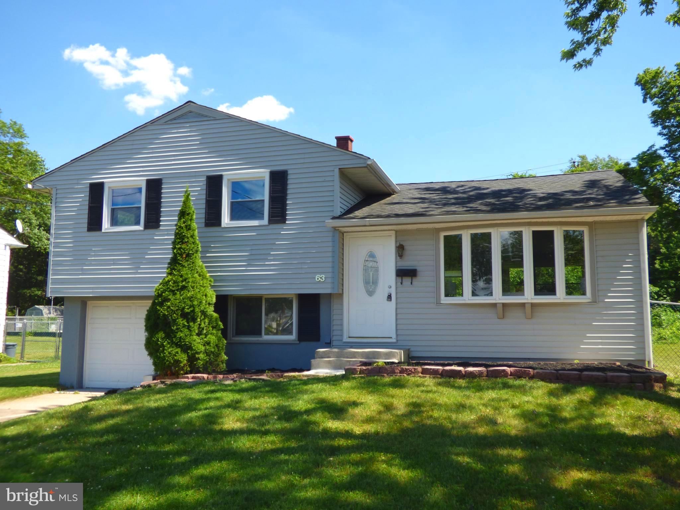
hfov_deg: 58.4
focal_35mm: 31
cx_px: 340
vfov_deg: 45.4
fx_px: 609
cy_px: 255
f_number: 3.3
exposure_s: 1/640
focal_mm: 5.53
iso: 100
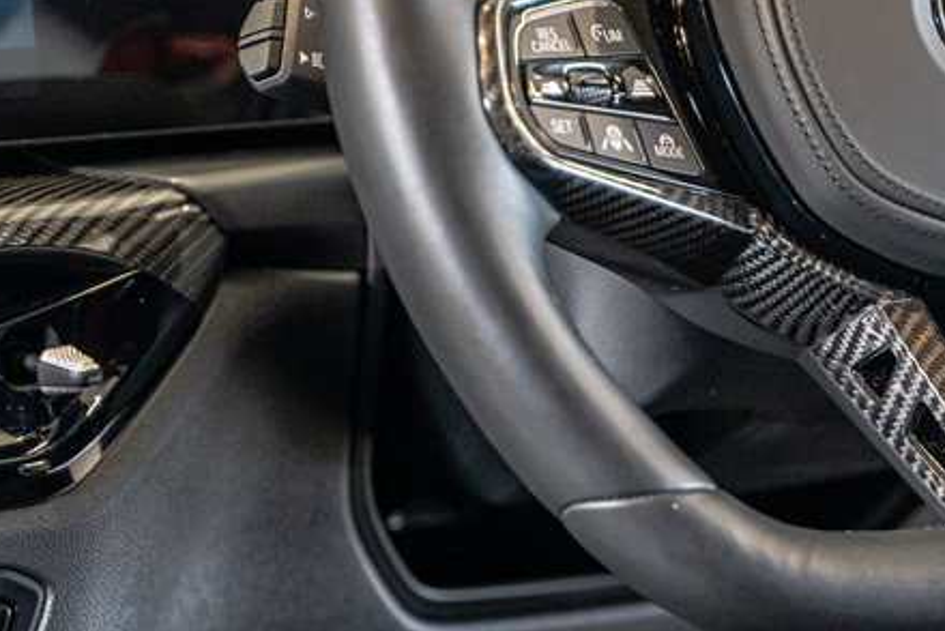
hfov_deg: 13.3
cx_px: 1030
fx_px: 3966
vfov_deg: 9.1
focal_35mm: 151
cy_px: 60
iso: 1600
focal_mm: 65
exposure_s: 1/125
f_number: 2.8
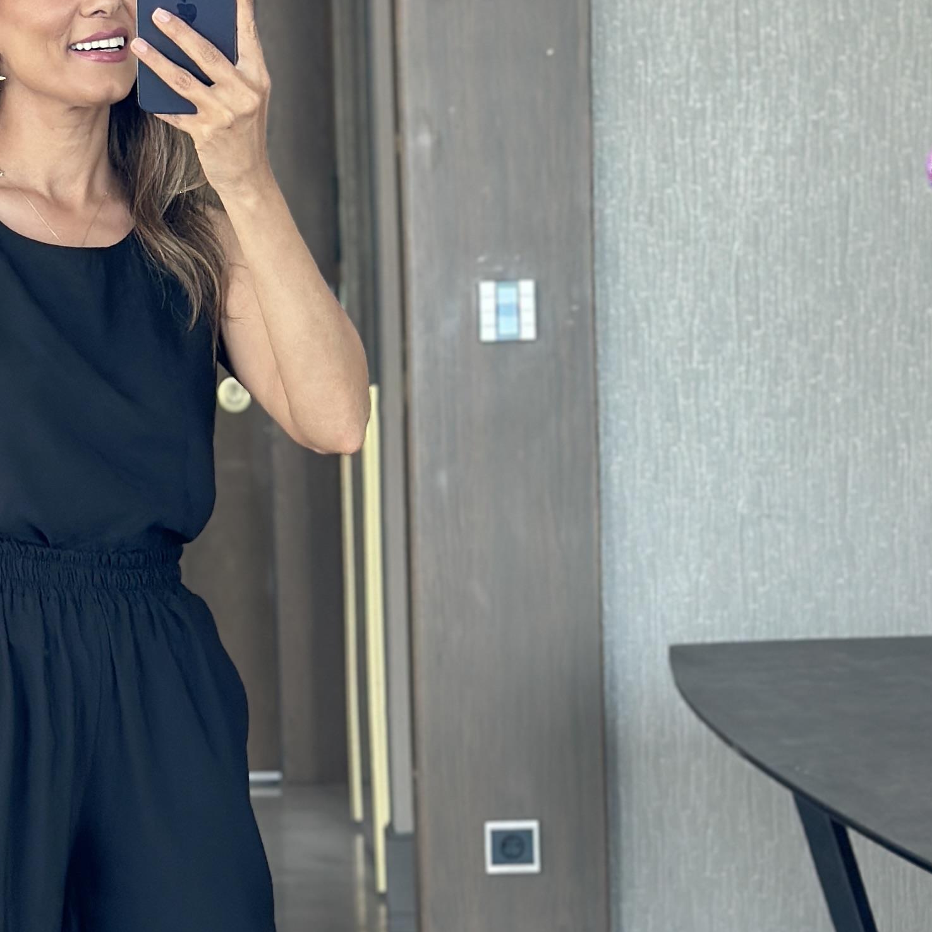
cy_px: 796
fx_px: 3533
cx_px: 35
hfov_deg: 14.8
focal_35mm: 116
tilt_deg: -17.2
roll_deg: +1.5
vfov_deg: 14.9
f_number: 1.78
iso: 125
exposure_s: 1/83
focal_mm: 6.86
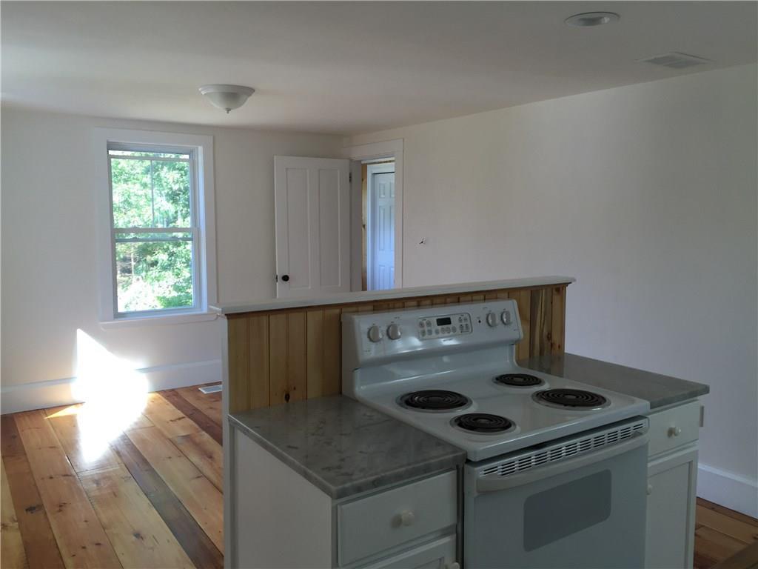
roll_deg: -0.7
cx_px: 379
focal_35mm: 29
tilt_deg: -6.1
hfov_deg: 61.7
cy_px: 284
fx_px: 635
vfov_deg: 48.2
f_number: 2.2
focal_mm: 4.15
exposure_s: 1/60
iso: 40
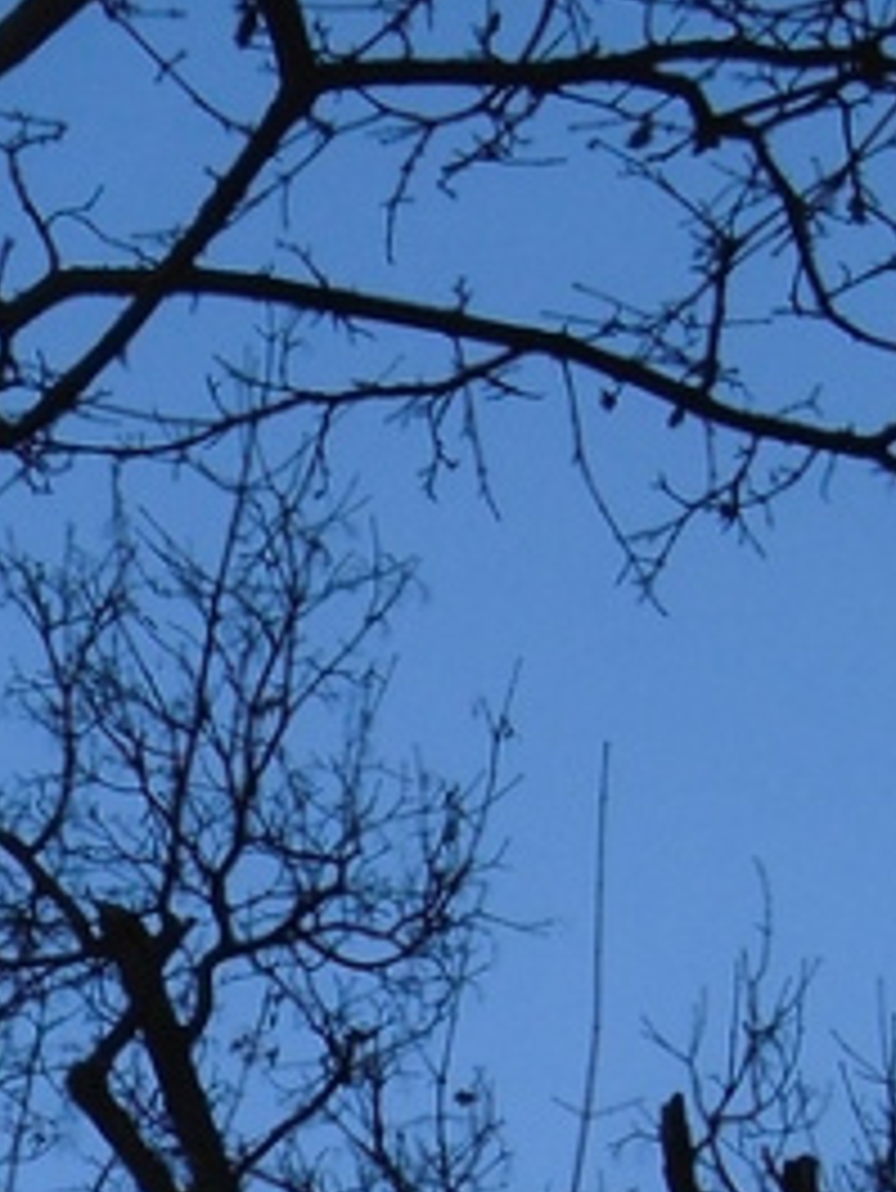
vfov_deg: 8.6
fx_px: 7656
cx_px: -540
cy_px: 2101
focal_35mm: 222
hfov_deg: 6.6
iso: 100
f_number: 4.5
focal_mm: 8.7
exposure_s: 1/500
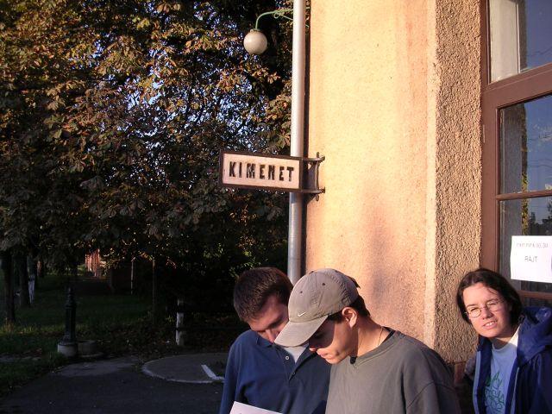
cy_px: 207
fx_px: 606
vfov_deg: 37.7
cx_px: 276
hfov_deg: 49.0
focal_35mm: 38
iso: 100
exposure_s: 1/263
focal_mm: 5.8
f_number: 2.8
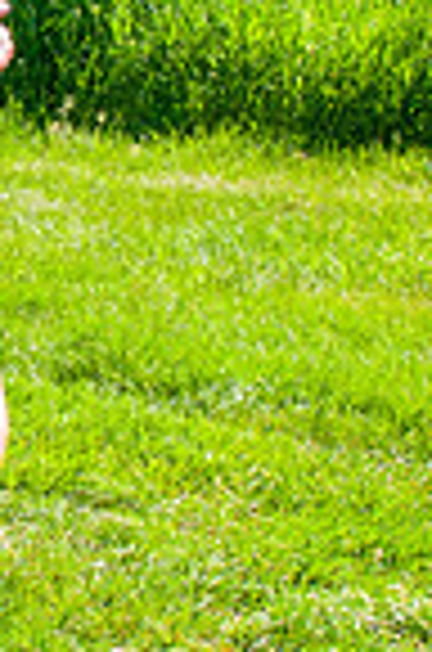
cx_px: -187
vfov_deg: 18.1
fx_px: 2026
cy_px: 112
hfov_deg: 11.7
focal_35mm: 112
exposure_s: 1/320
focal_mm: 24
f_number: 8
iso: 200
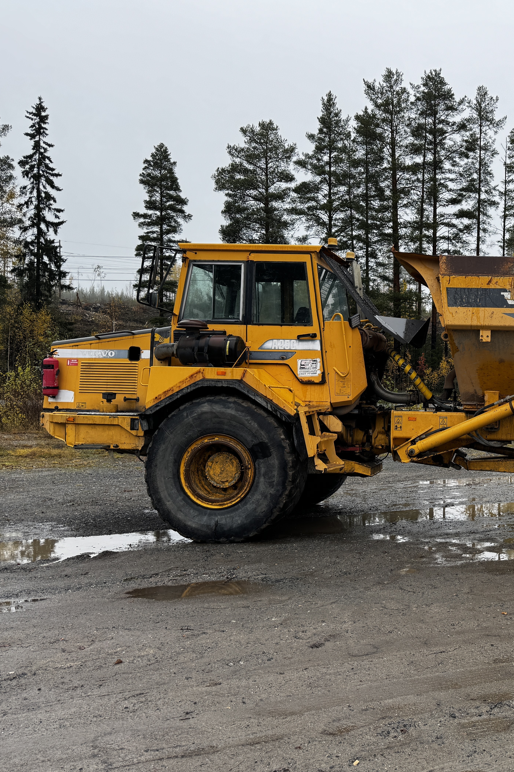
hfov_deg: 35.8
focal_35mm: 34
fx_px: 728
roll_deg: -1.3
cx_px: 489
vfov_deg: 55.8
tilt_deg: +0.2
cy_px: 388
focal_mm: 6.76
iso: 64
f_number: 1.78
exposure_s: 1/166
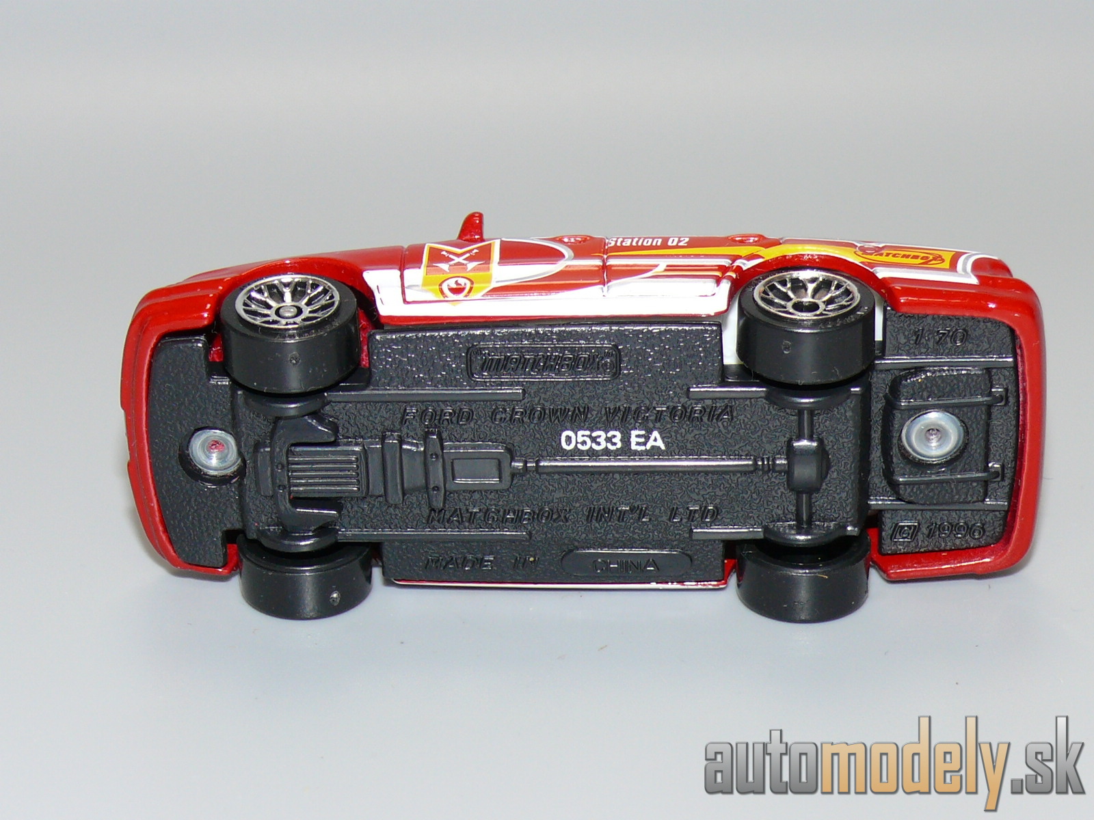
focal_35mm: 116
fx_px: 3666
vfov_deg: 12.8
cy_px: 410
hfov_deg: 17.0
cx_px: 547
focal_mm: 14.3
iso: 100
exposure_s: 1/30
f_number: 4
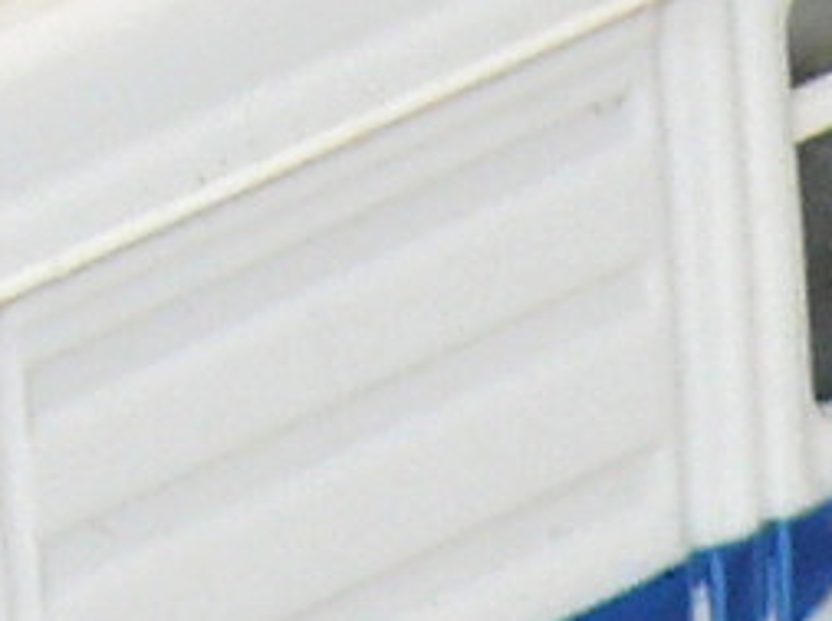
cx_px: -141
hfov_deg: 2.8
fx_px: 16729
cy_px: 733
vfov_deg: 2.1
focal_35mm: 697
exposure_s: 1/30
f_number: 4
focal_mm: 14
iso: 100
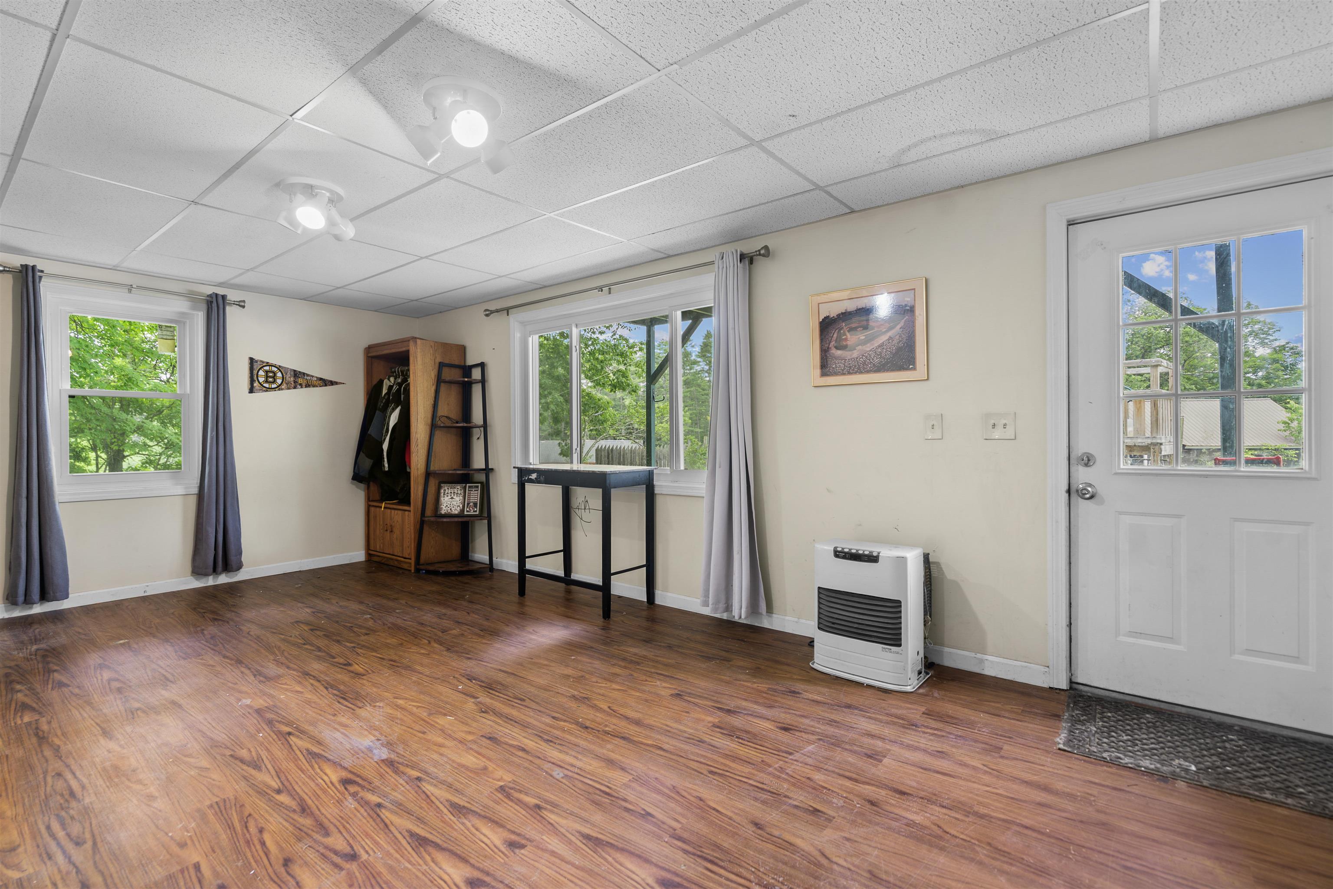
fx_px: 592
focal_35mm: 16
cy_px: 444
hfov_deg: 96.7
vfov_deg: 73.7
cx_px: 666
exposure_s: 1.6
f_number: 5
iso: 100
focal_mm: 16
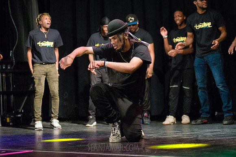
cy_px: 78
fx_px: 525
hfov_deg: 25.4
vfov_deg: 17.1
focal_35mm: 80
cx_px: 118
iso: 4000
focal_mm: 80
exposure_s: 1/1250
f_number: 2.8
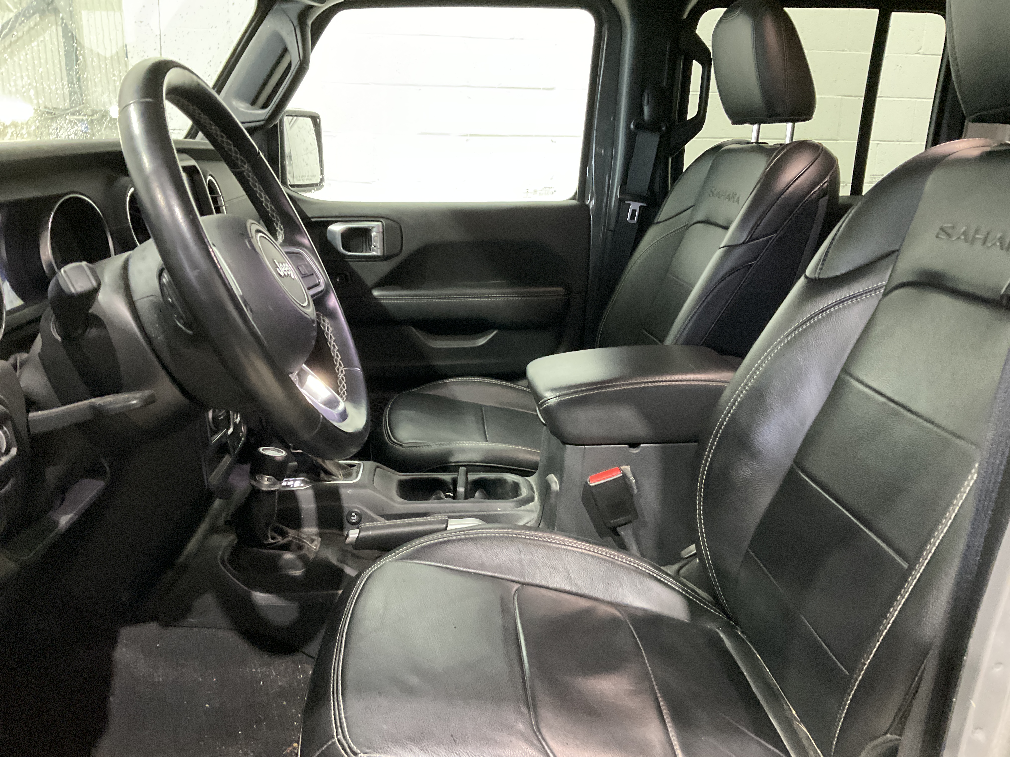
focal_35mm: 29
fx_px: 846
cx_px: 505
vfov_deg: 48.2
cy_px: 378
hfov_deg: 61.7
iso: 500
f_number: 1.8
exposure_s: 1/30
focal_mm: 3
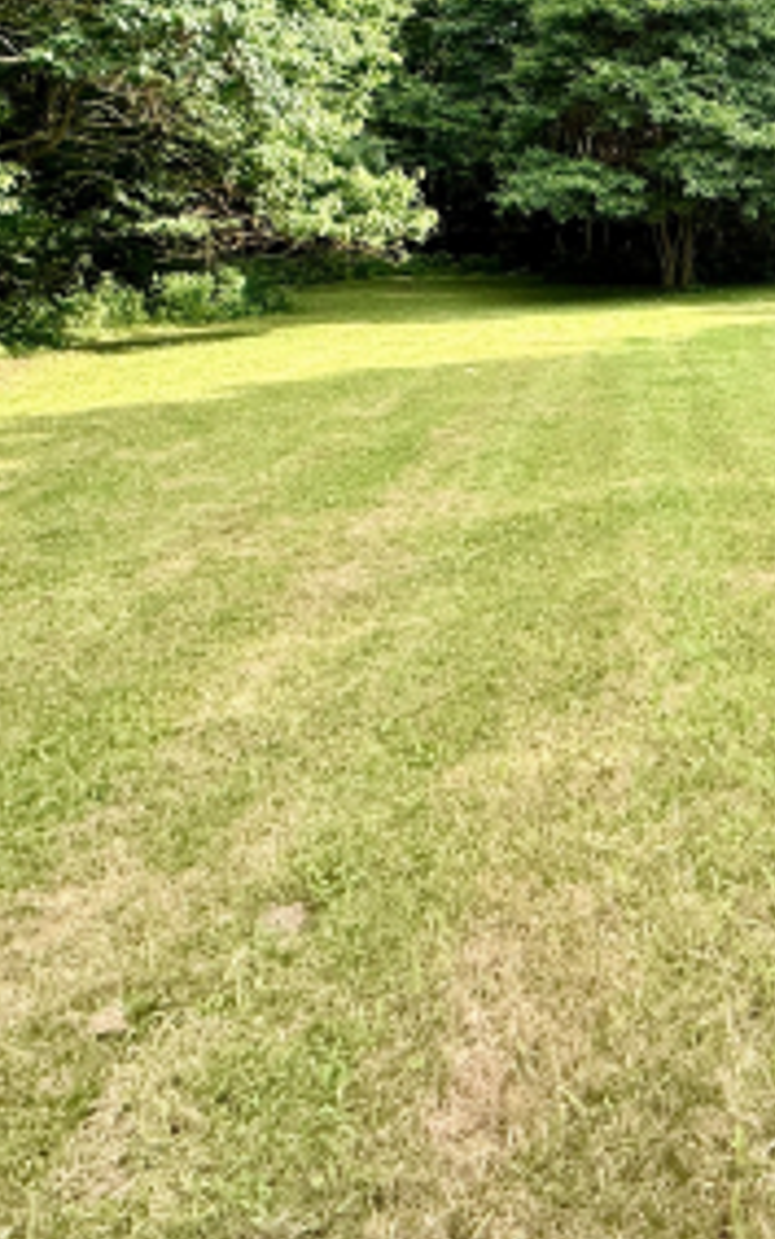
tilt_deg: +1.0
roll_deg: +0.6
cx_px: 856
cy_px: 210
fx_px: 1182
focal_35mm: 35
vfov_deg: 51.1
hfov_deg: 32.0
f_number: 2.2
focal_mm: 2.22
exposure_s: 1/186
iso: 50
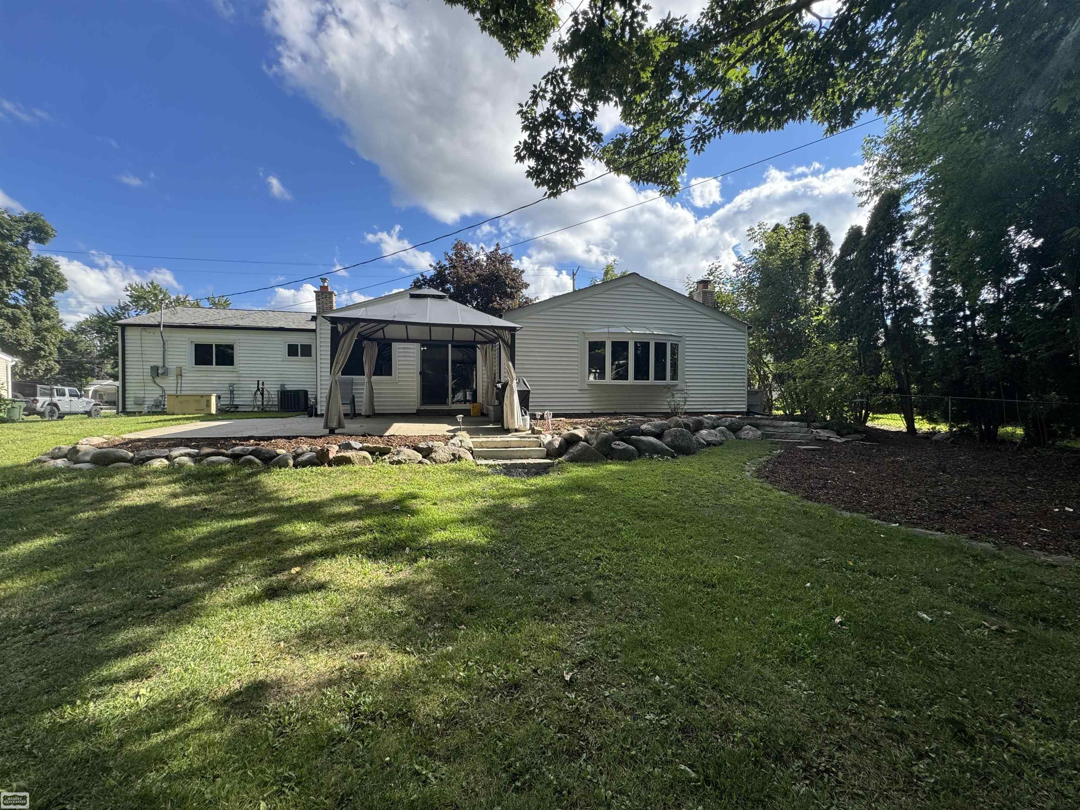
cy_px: 405
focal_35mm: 14
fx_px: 437
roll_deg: +0.0
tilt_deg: -0.9
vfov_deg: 85.7
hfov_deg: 102.1
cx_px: 540
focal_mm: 2.22
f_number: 2.2
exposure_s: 1/681
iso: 50
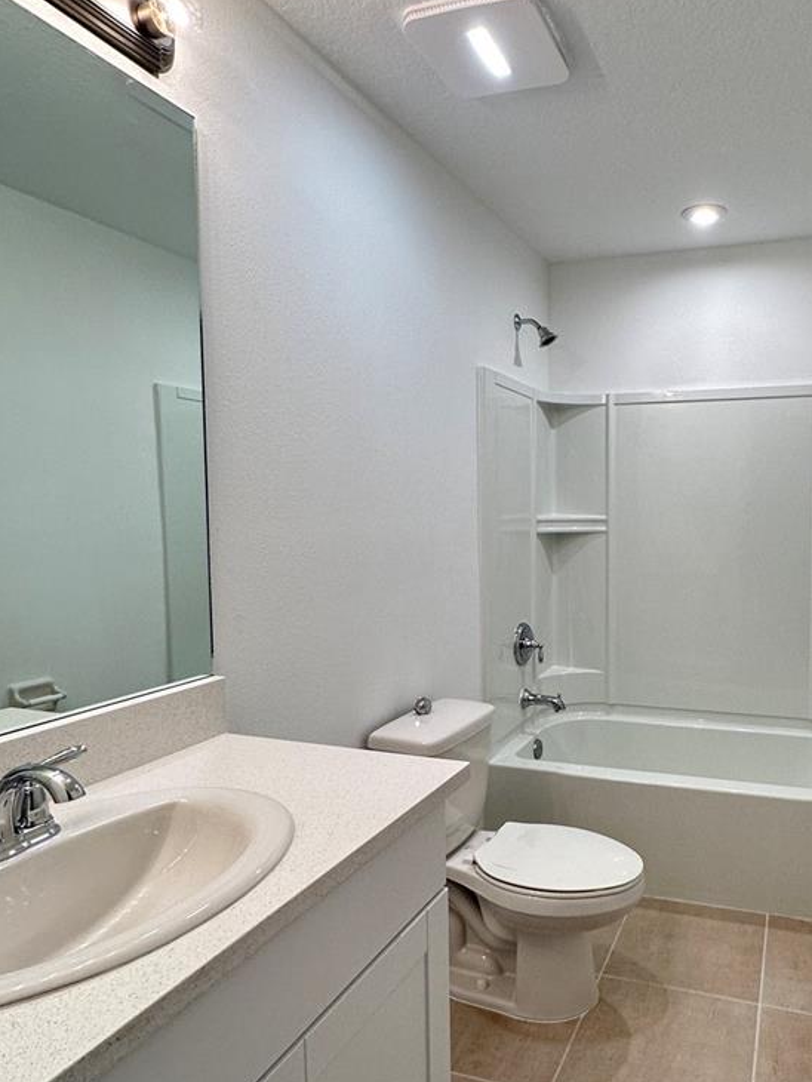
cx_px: 591
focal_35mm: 23
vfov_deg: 73.9
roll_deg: -0.8
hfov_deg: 56.5
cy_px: 565
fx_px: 719
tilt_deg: -4.4
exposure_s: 1/120
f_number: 2.2
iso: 160
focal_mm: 2.22
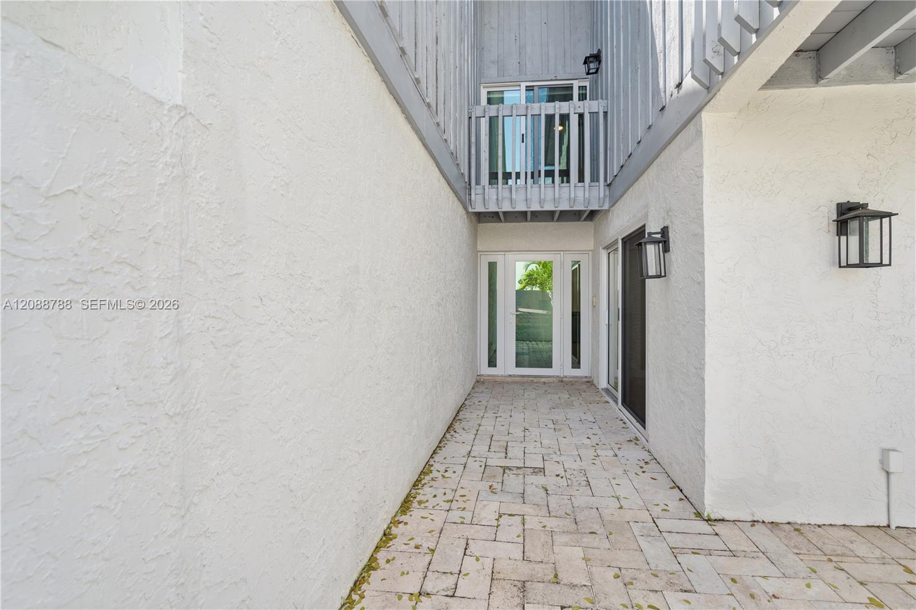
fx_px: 407
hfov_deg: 96.7
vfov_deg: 73.7
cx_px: 458
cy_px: 305
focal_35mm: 16
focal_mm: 16
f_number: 6.3
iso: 100
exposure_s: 1/60
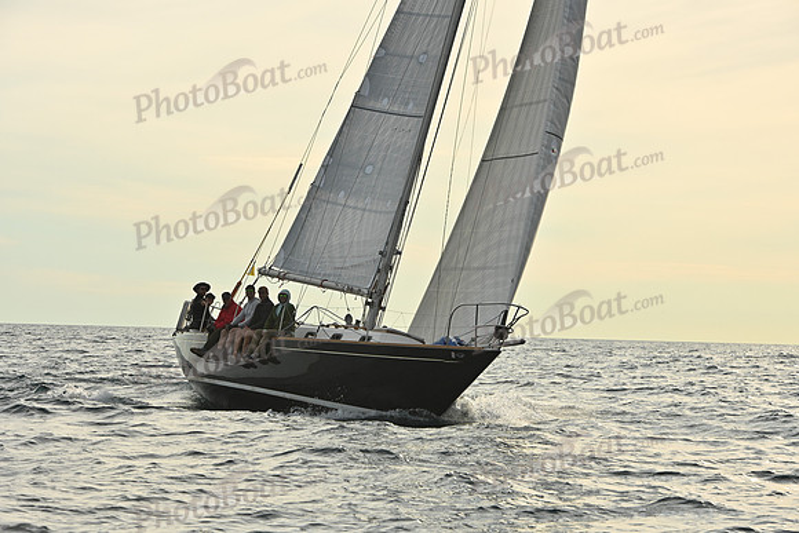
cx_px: 400
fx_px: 2886
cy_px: 266
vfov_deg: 10.6
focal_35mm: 130
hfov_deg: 15.8
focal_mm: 130
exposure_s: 1/1000
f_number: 10
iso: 320
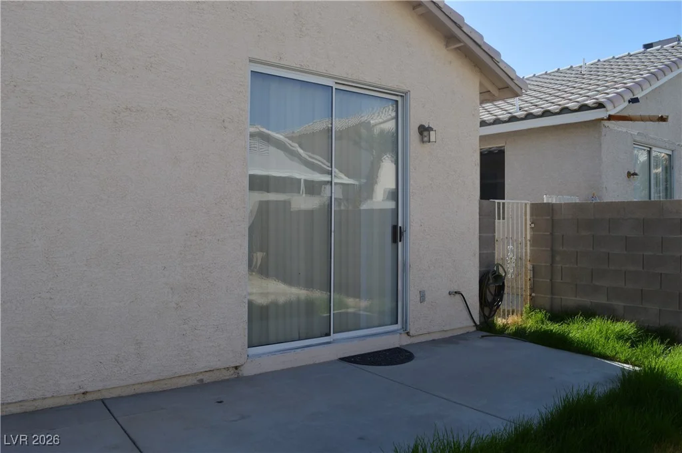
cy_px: 226
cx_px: 341
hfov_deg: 67.4
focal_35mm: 27
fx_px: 511
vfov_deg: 47.8
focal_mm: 18
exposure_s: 1/250
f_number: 8
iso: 100
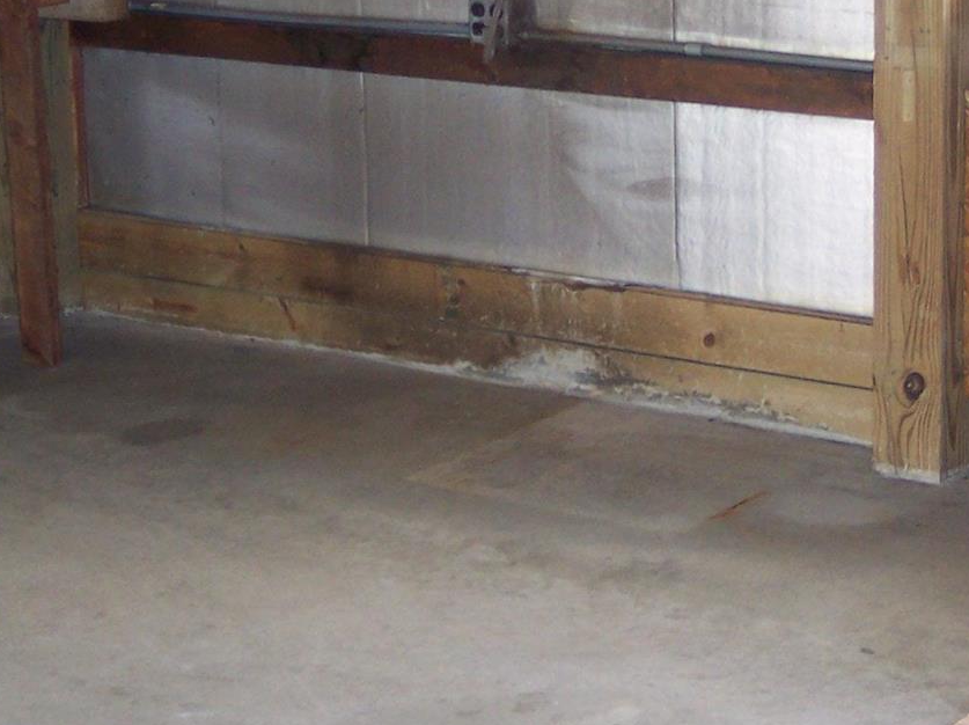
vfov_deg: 15.8
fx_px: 2601
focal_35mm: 93
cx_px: 595
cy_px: 162
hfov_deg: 21.1
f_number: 2.8
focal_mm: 8
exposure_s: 1/30
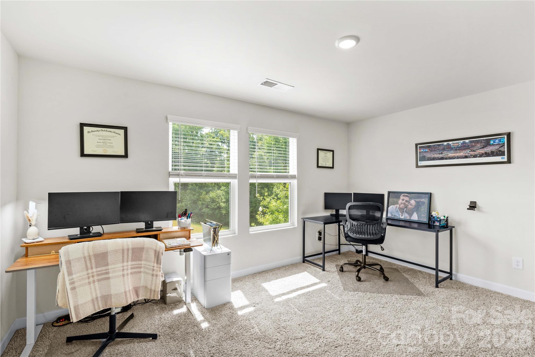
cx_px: 268
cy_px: 178
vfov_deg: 73.7
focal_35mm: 16
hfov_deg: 96.7
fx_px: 238
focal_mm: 16
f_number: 8
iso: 100
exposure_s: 1/10
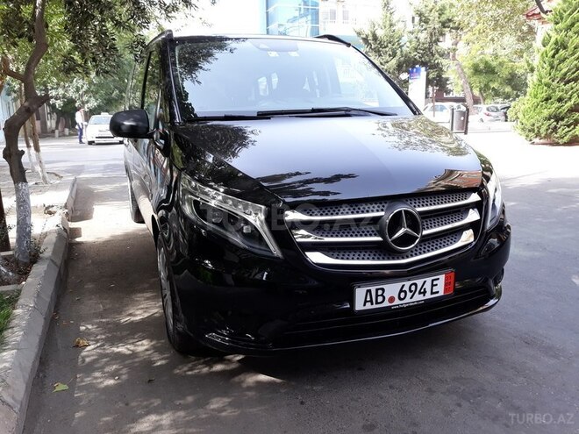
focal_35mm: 27
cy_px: 217
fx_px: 452
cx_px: 290
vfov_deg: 51.4
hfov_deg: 65.3
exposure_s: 1/158
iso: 40
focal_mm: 3.71
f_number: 1.7
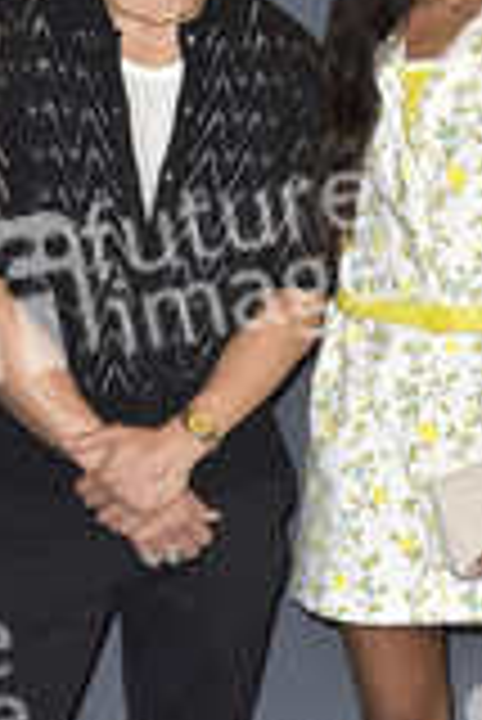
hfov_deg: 11.4
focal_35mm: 120
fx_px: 2405
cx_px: 291
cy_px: 504
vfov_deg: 17.0
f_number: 6.3
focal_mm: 48
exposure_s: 1/250
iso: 400
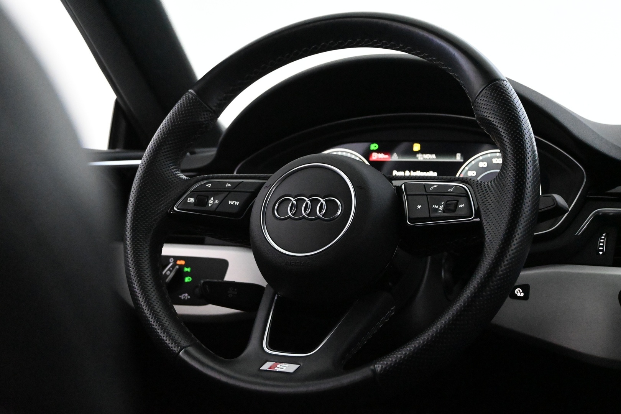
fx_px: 906
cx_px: 310
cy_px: 207
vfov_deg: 25.8
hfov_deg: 37.9
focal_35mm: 52
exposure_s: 1/60
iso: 12800
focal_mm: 35
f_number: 5.3
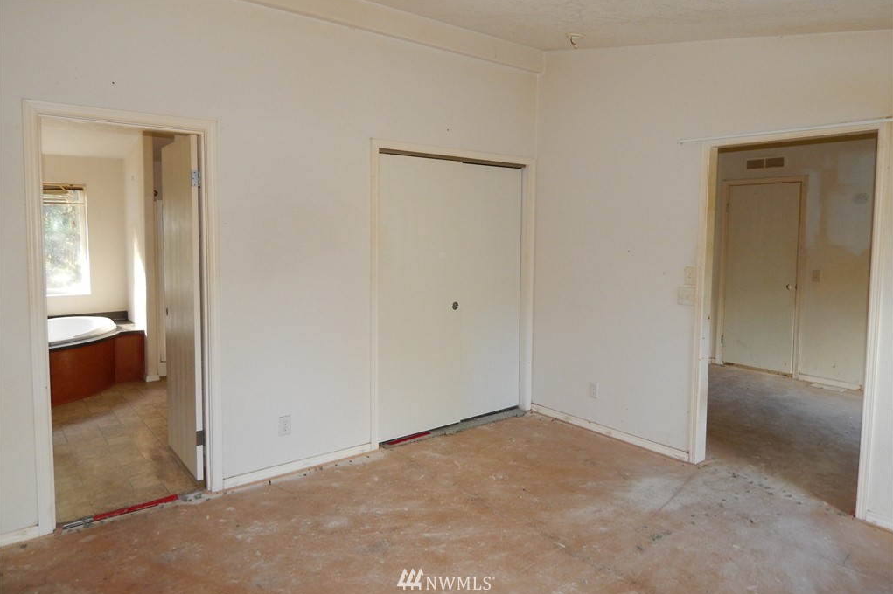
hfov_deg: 73.8
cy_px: 277
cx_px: 446
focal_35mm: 24
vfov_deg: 53.1
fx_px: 595
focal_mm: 4
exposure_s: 1/30
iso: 200
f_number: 3
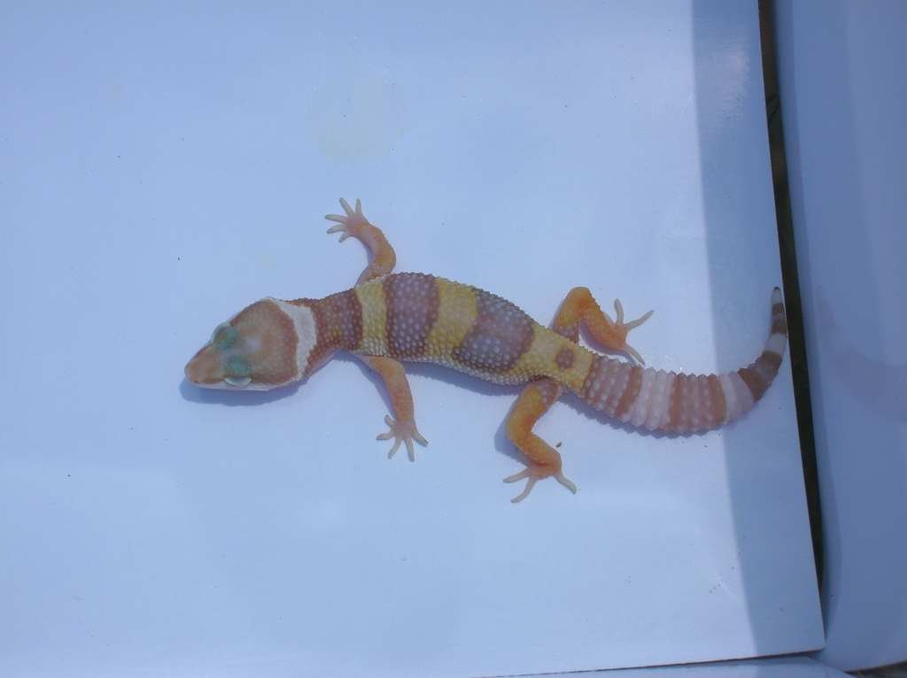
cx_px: 454
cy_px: 339
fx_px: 1832
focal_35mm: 70
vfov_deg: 21.0
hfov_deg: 27.8
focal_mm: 11.7
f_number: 6.6
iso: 50
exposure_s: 1/887
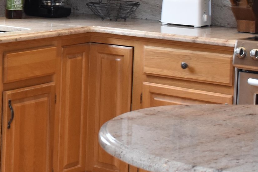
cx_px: -26
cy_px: -51
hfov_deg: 17.6
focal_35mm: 112
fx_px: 803
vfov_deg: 11.9
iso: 560
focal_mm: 20
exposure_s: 1/60
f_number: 4
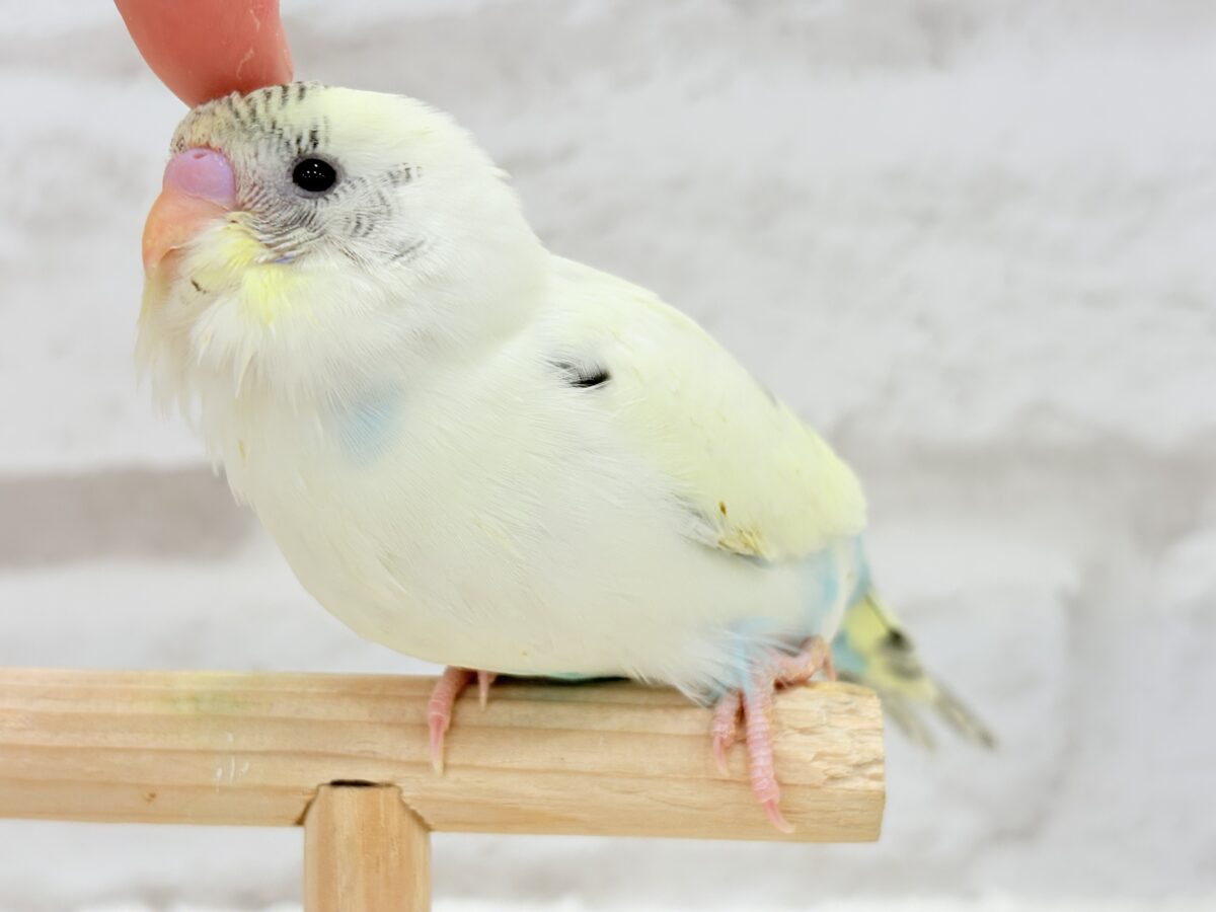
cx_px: 608
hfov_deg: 36.8
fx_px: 1827
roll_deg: +2.2
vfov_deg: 28.0
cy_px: 456
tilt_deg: -3.7
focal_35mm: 52
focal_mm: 5.96
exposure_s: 1/100
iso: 64
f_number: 1.6
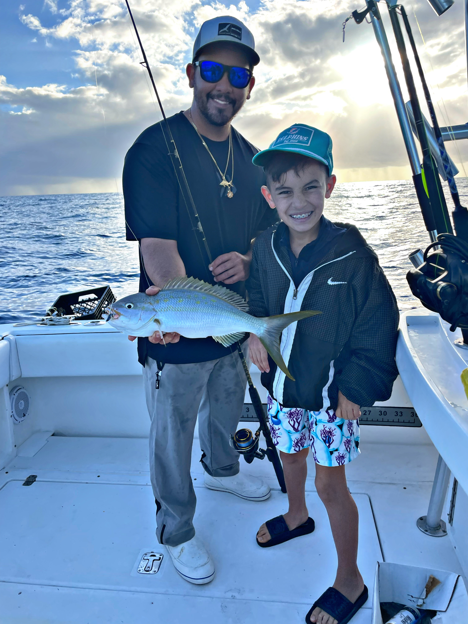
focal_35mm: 26
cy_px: 312
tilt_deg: -10.2
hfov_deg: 53.1
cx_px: 234
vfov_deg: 67.3
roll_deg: +2.0
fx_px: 469
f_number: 1.6
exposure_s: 1/1289
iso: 32
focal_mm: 4.2
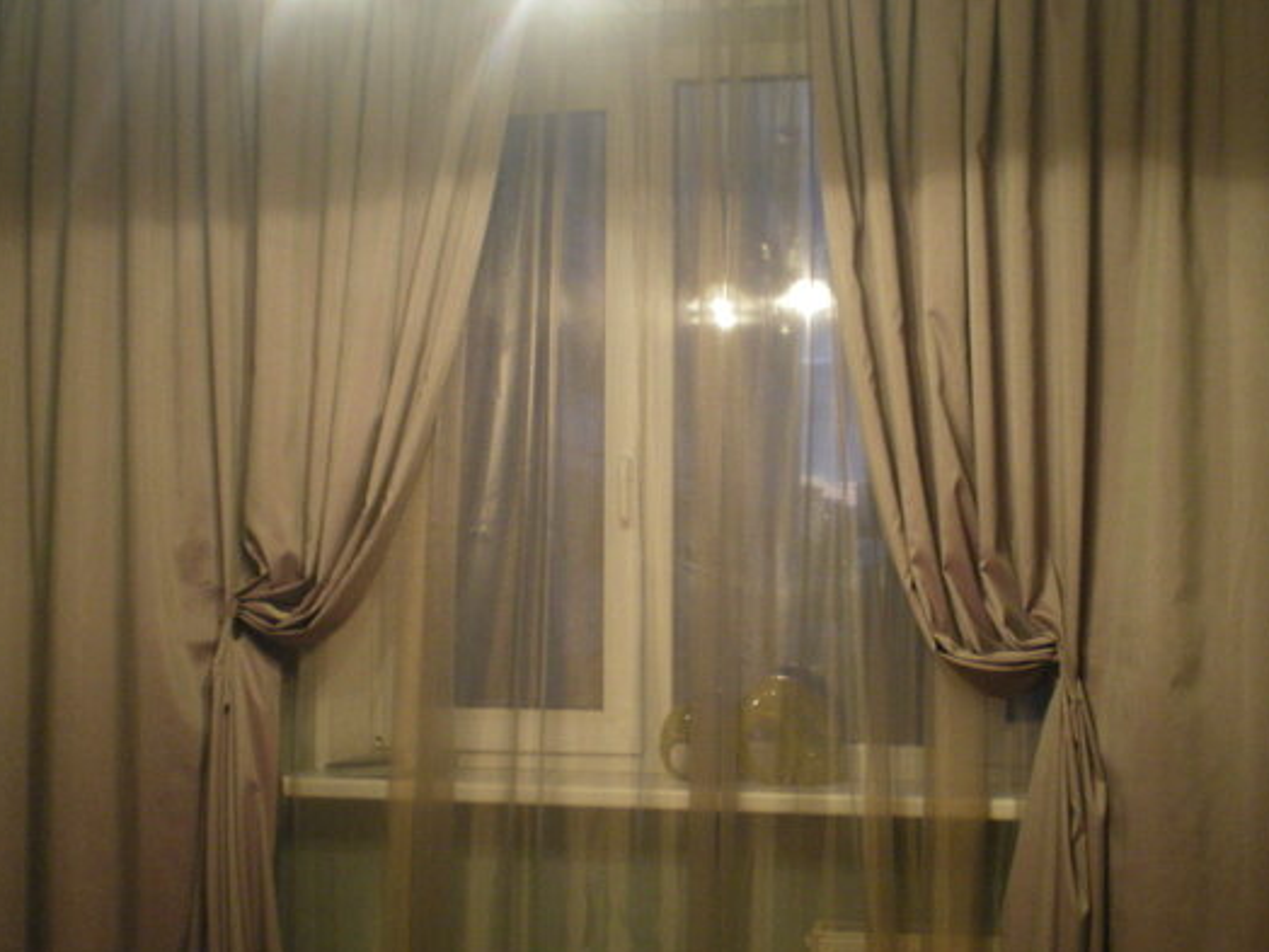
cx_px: 620
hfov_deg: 42.1
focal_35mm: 45
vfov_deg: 32.2
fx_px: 1650
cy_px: 522
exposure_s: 1/13
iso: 400
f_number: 3.1
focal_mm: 6.3
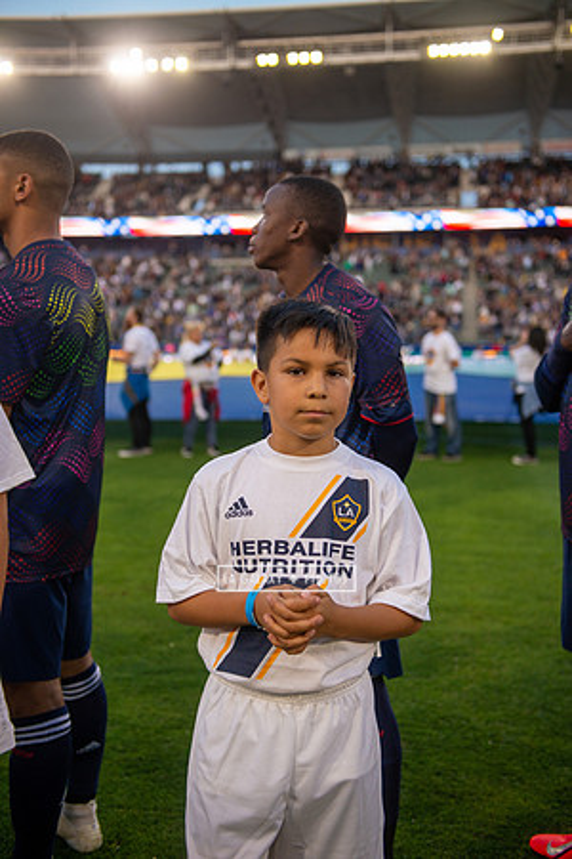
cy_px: 430
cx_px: 286
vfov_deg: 46.4
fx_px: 1001
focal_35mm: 42
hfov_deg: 31.9
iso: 200
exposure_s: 1/800
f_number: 2.8
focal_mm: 42
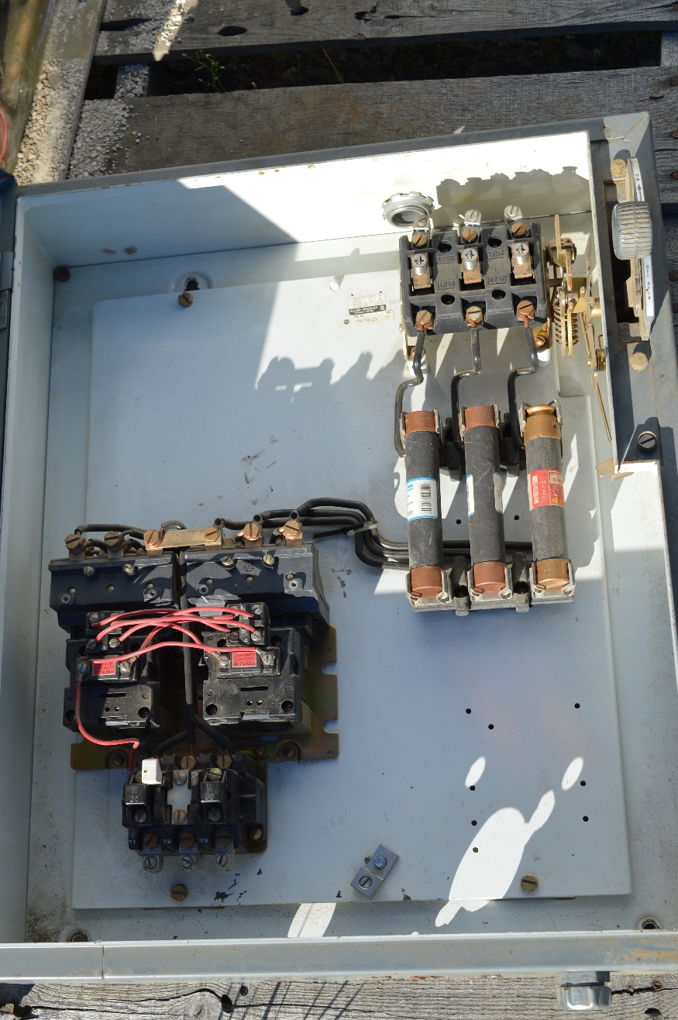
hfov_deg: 28.0
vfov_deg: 41.1
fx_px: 1358
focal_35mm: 48
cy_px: 572
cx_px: 294
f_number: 8
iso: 100
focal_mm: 28
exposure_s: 1/250
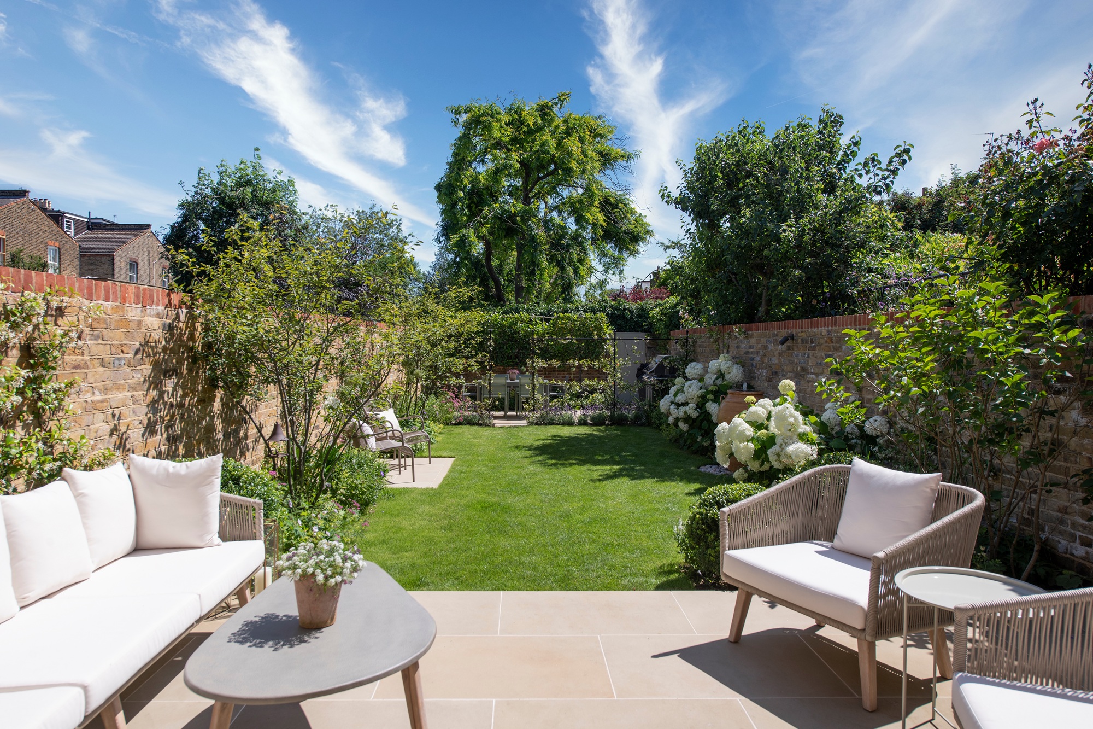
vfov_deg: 53.1
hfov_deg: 73.7
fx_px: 729
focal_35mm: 24
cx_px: 546
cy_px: 364
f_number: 9
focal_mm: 24
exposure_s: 1/250
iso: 100
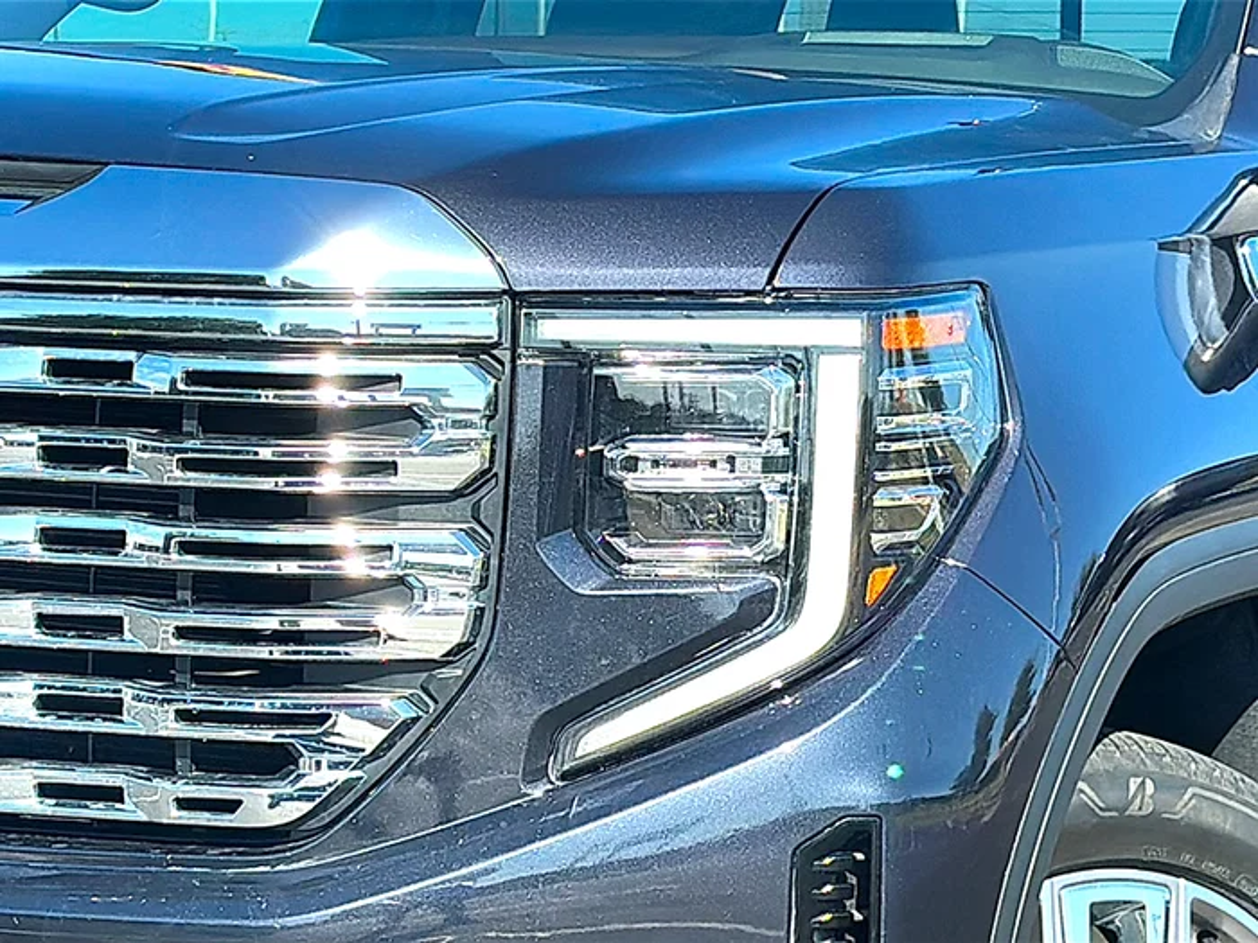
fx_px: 3634
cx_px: 629
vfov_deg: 14.8
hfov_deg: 19.6
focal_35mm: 100
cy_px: 472
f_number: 1.78
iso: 80
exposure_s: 1/2212
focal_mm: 6.86
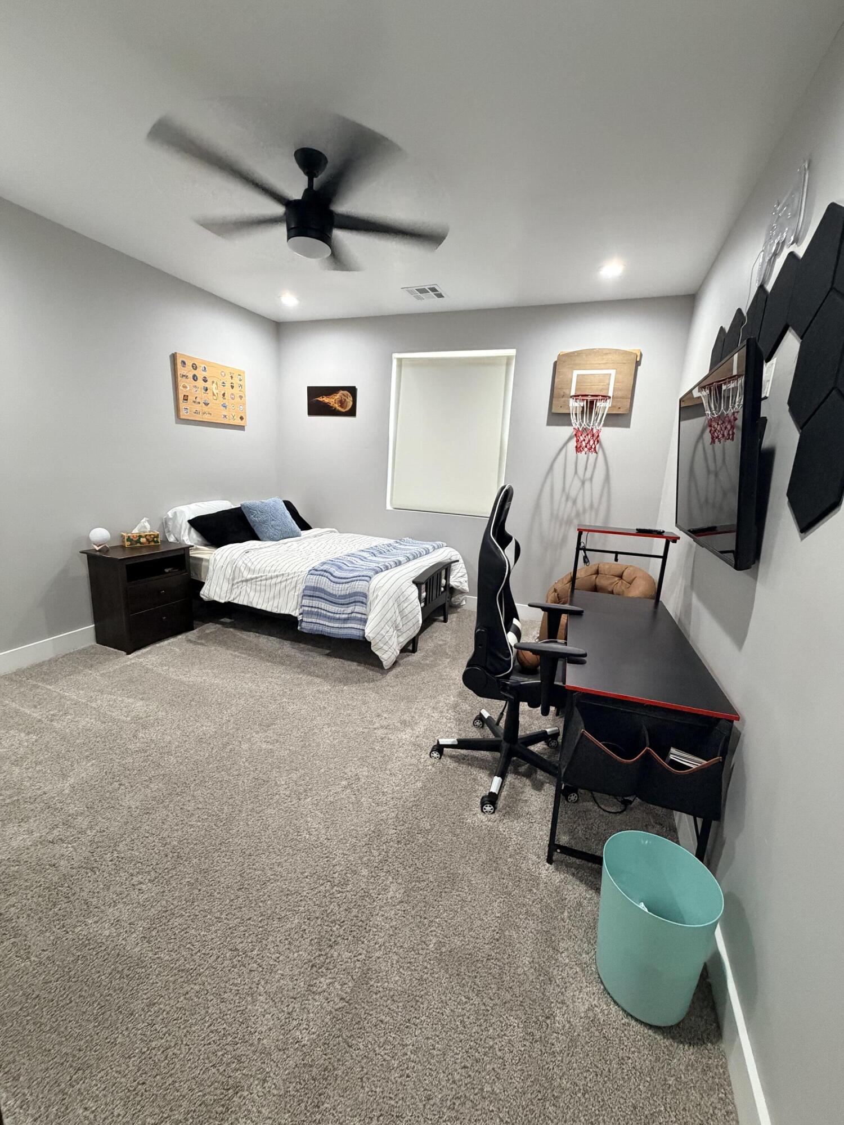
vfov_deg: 102.1
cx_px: 422
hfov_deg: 85.7
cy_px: 562
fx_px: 455
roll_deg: -3.3
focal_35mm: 14
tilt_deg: -12.5
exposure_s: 1/60
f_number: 2.2
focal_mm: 2.22
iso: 500
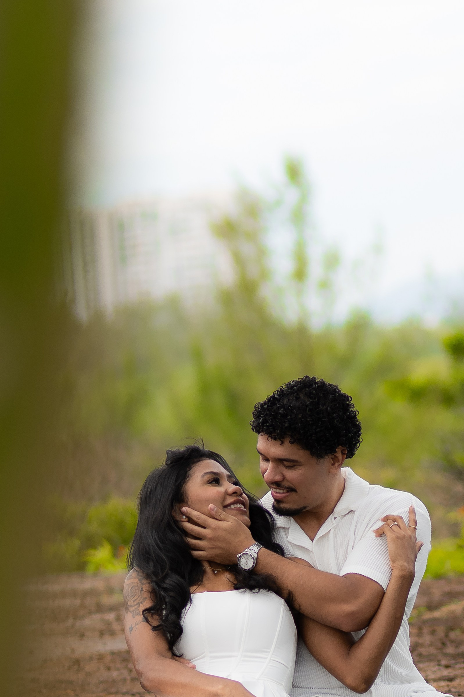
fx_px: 4215
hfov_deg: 6.3
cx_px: 304
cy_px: 587
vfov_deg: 9.4
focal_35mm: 218
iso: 200
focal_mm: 85
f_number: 2.2
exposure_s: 1/640
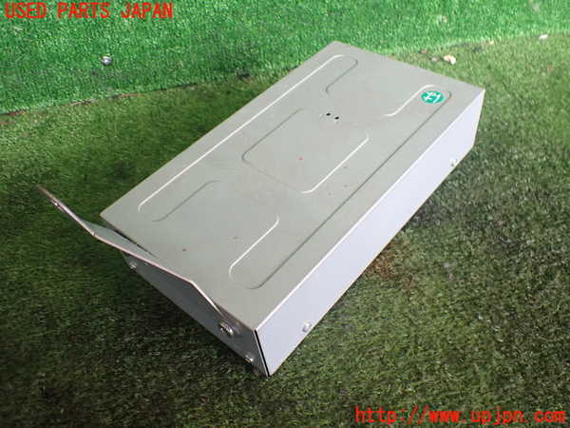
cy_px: 214
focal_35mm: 30
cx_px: 285
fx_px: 494
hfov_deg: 60.0
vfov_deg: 46.8
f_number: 2.3
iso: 320
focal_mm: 5.4
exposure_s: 1/125
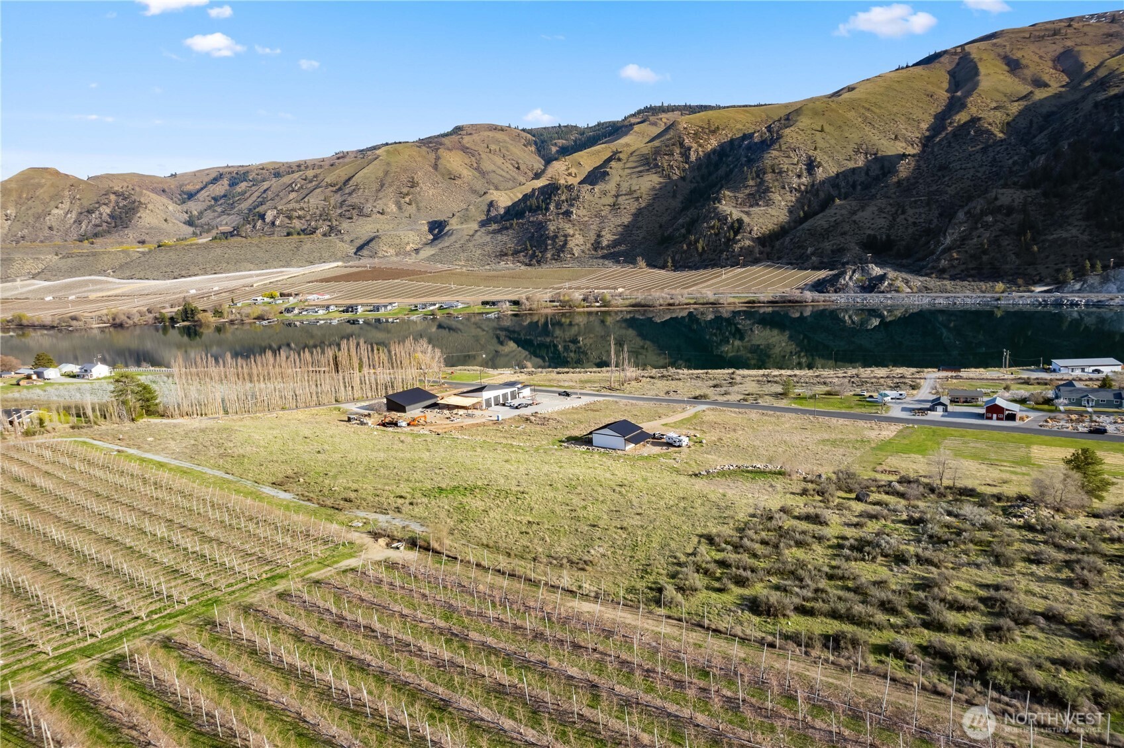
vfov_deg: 57.2
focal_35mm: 22
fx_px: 687
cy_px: 374
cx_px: 562
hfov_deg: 78.6
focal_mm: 8.38
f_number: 2.8
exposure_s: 1/800
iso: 100
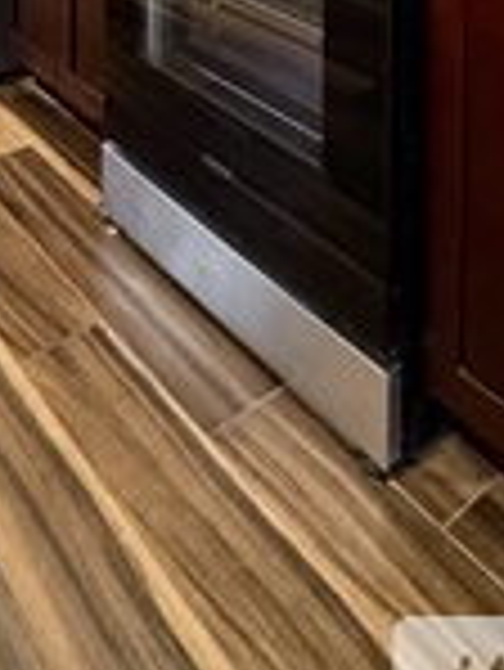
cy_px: -328
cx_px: 277
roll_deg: +0.6
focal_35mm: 47
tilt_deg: +1.3
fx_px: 911
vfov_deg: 27.8
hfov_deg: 30.9
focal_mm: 2.22
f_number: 2.2
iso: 400
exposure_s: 1/60
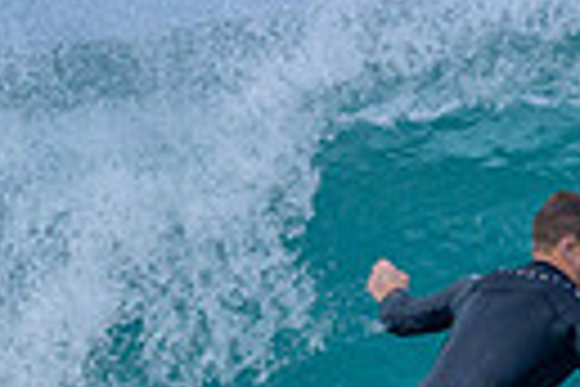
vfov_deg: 0.3
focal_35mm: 4945
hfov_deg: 0.4
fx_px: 79663
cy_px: 525
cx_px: 815
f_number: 6.3
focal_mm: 800
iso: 450
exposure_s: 1/2000
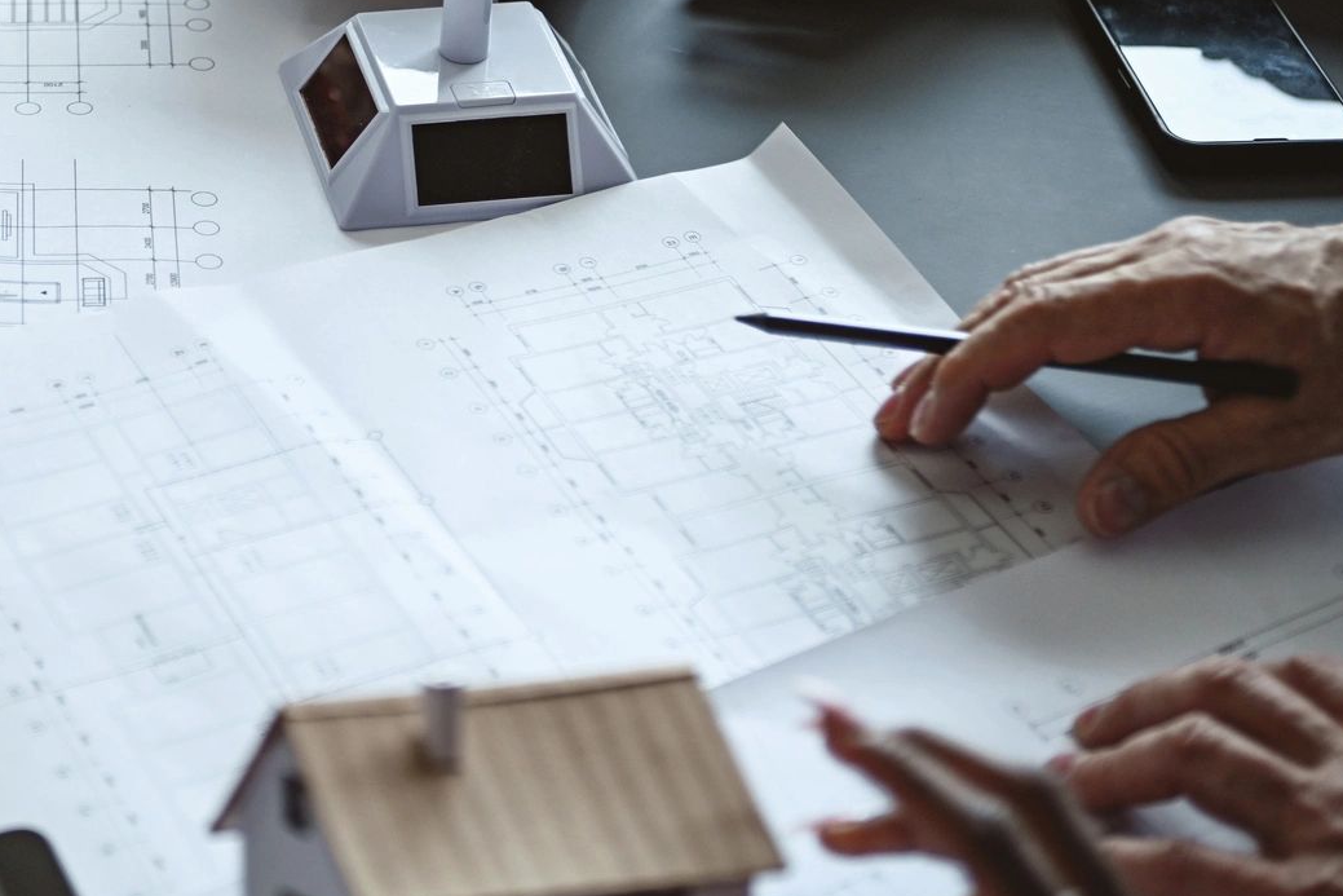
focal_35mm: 98
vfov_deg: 13.8
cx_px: 188
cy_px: 80
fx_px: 3656
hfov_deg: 20.5
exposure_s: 1/160
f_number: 2.8
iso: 250
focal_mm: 48
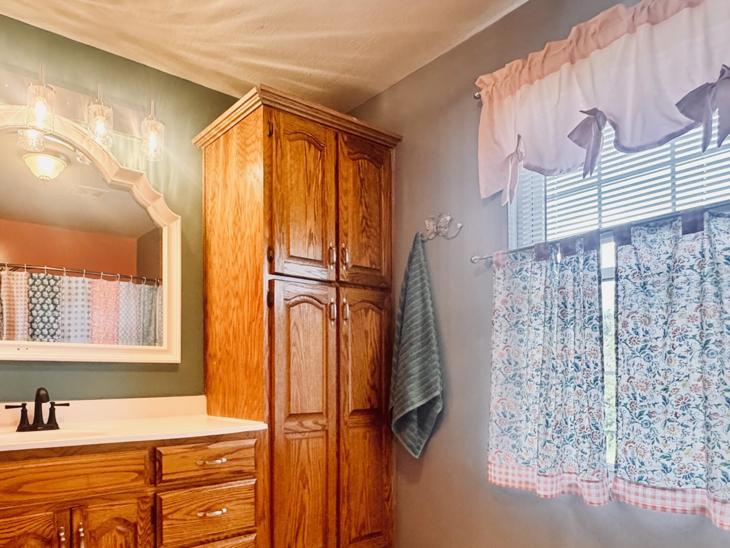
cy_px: 374
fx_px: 506
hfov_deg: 70.4
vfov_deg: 55.4
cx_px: 272
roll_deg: -0.1
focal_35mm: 24
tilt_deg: +0.0
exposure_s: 1/120
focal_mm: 2.22
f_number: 2.2
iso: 320
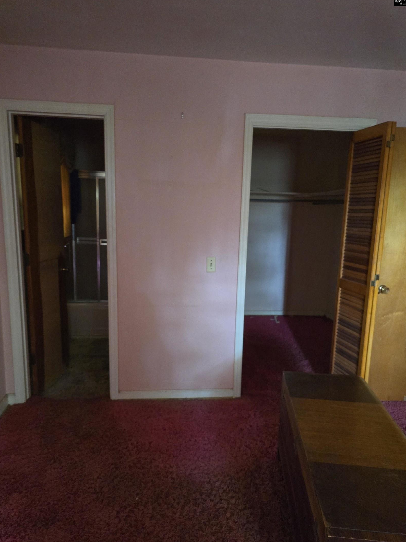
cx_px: 198
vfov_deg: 69.3
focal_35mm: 25
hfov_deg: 54.9
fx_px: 391
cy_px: 288
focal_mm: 6.3
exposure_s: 1/40
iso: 1250
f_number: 1.7
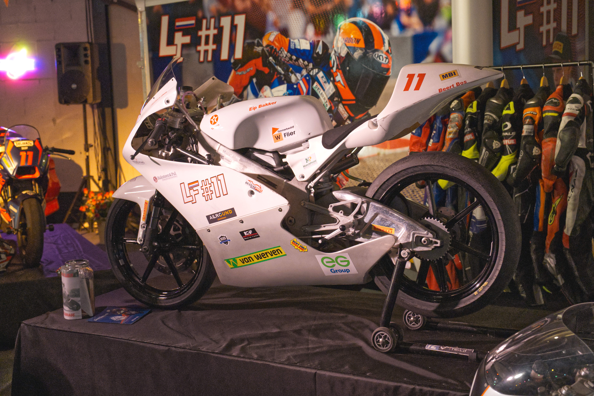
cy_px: 198
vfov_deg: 27.5
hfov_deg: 40.3
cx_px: 297
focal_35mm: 49
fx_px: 809
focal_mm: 49
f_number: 5
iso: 6400
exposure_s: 1/125
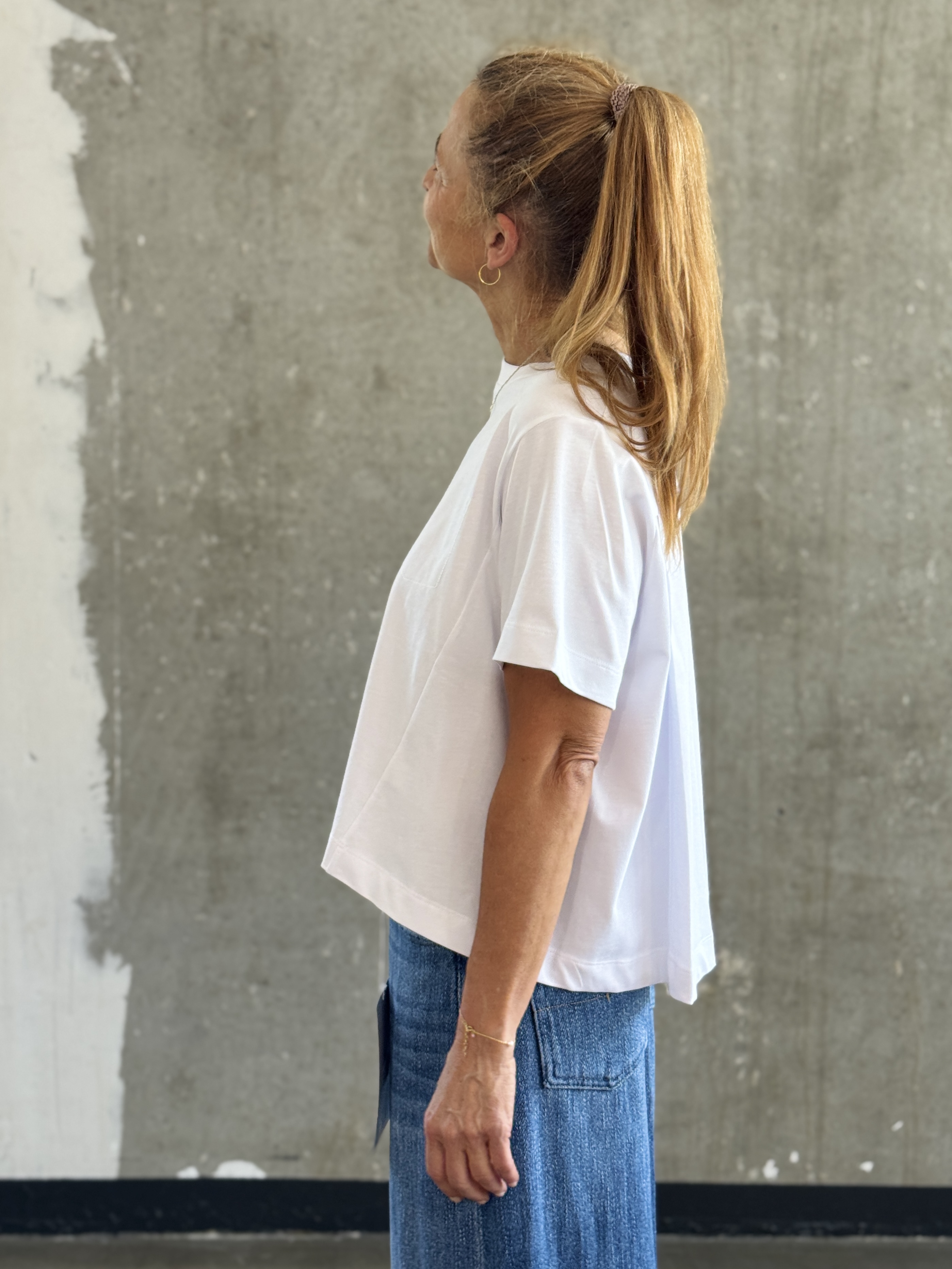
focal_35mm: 48
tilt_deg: -6.0
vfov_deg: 39.7
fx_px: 1760
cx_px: 476
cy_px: 634
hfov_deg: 30.3
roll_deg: +0.0
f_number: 1.78
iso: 80
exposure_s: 1/100
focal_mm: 6.76
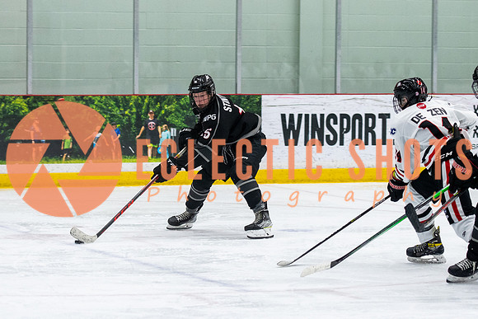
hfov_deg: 11.5
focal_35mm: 179
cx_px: 234
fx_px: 2371
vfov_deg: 7.7
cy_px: 139
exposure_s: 1/640
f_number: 2.8
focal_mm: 90
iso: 1800
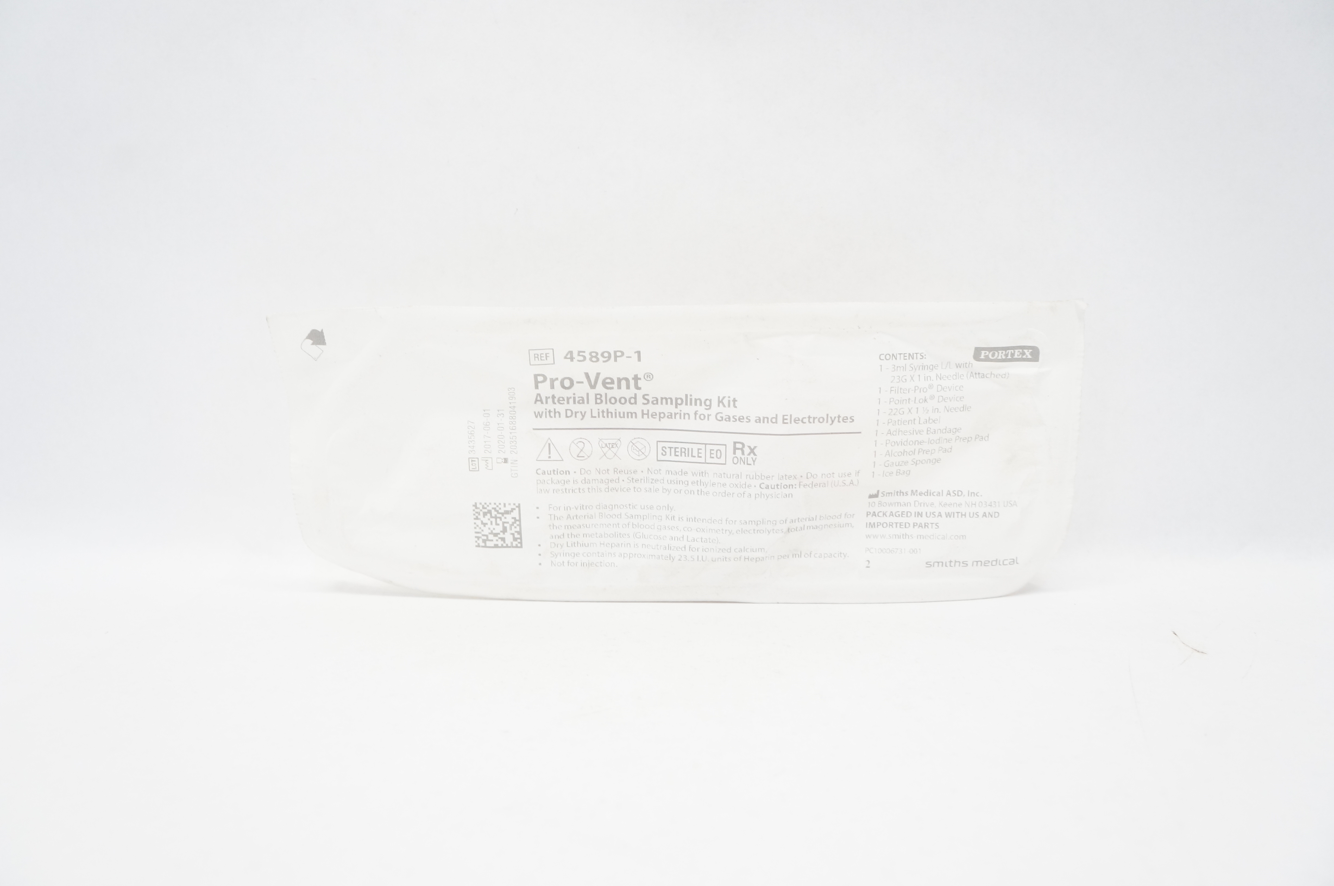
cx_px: 667
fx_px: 999
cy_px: 443
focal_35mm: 27
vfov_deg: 47.8
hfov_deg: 67.4
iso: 800
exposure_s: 1/50
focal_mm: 18
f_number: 7.1
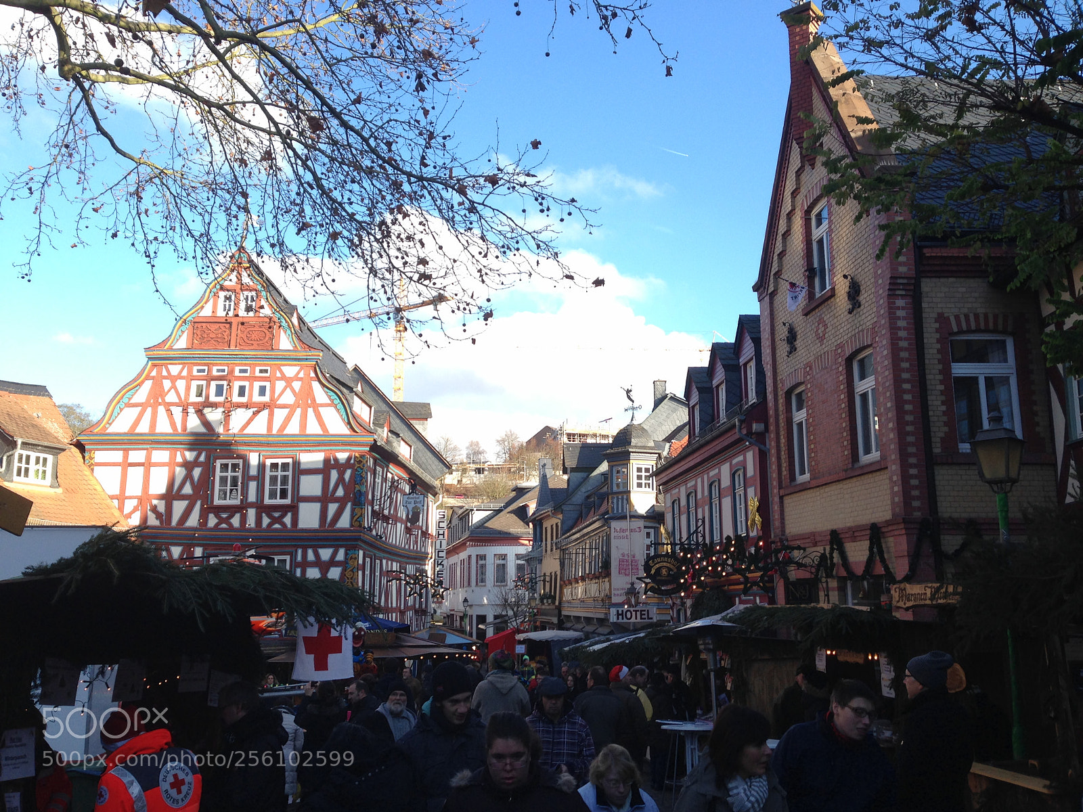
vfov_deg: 42.9
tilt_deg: +12.1
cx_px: 542
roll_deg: +0.1
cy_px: 406
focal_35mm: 33
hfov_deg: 55.4
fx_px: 1032
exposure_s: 1/404
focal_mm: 4.12
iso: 50
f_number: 2.4
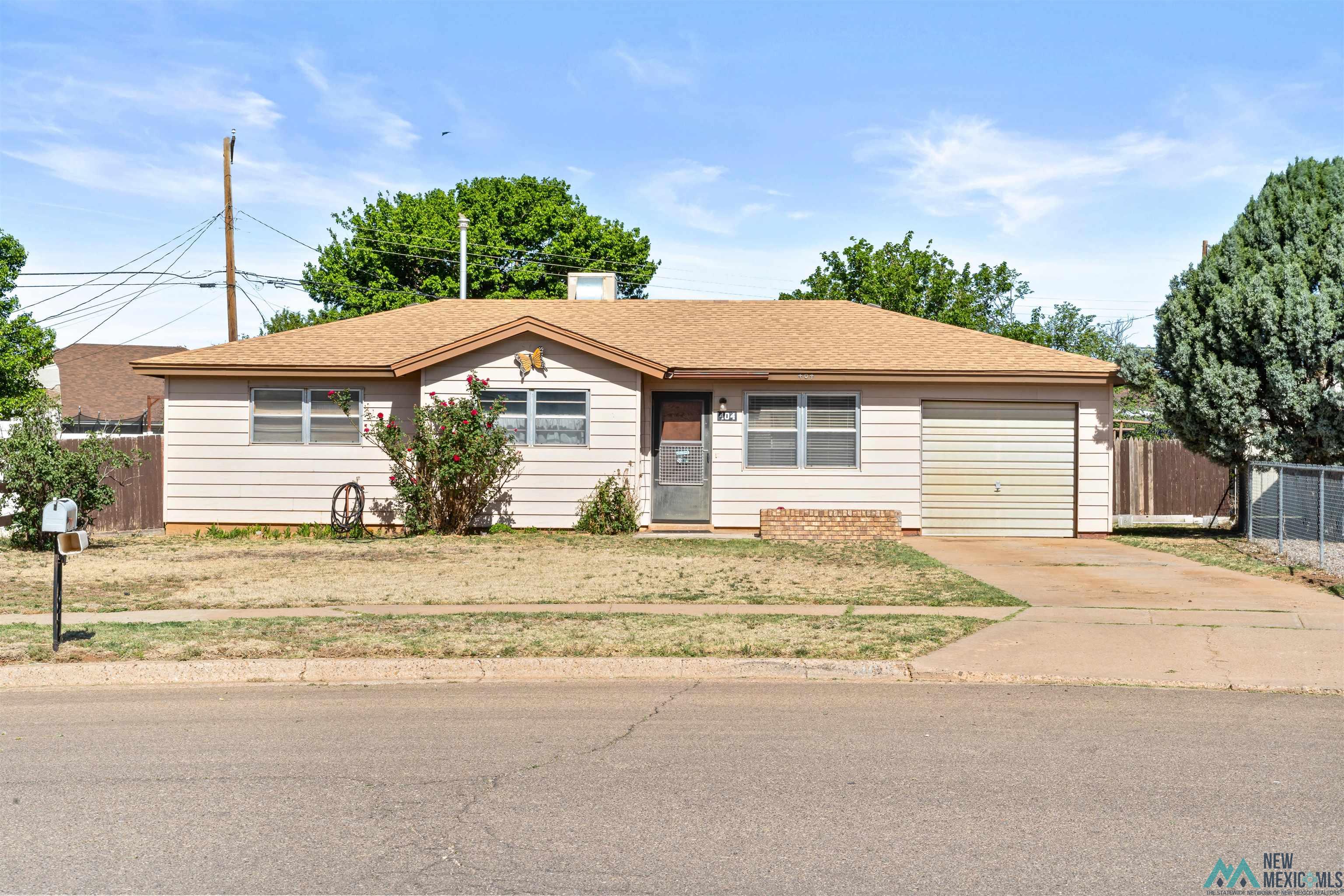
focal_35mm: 48
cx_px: 672
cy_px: 448
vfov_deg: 28.2
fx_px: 1784
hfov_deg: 41.3
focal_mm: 47.8
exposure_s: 1/40
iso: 80
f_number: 18
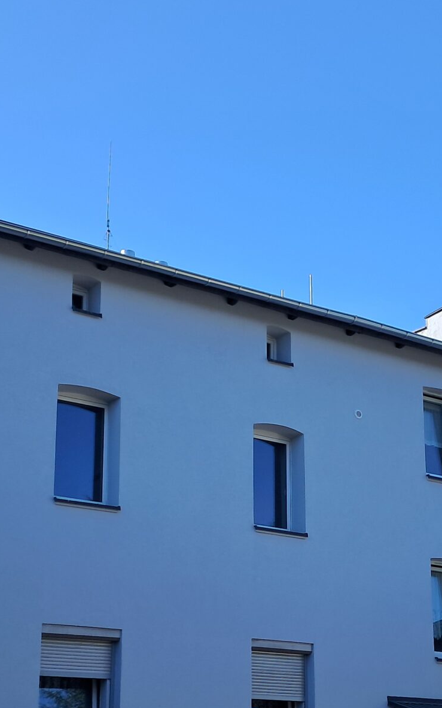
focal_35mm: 62
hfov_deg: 20.9
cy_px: 494
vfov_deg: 32.6
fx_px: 1195
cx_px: 300
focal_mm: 4
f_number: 1.8
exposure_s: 1/523
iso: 50
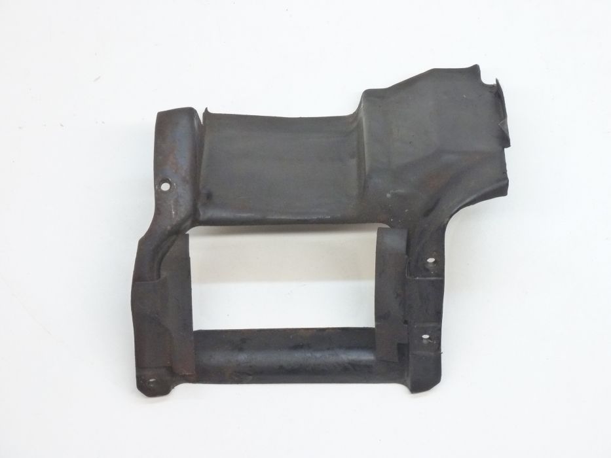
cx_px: 306
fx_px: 1695
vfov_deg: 15.4
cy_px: 229
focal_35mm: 96
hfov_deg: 20.4
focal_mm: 15.8
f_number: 4.3
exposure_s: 1/10
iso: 400
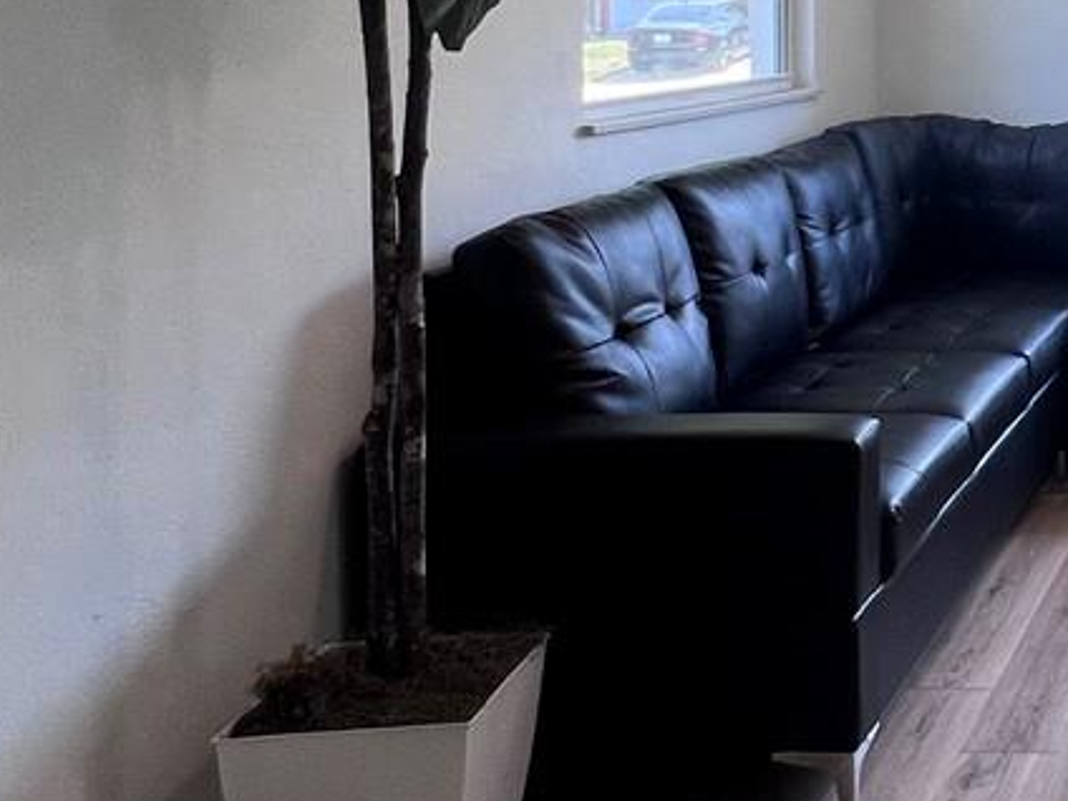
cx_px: 1332
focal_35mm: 49
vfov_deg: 28.0
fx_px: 1512
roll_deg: +0.9
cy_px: 8
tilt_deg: +0.0
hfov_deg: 31.5
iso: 80
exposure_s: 1/120
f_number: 1.8
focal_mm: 1.57
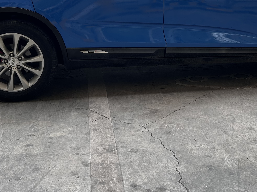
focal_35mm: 53
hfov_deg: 36.0
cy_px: 41
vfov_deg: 27.0
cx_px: 155
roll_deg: +0.9
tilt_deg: -11.3
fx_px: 393
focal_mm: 5.7
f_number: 1.5
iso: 50
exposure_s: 1/389
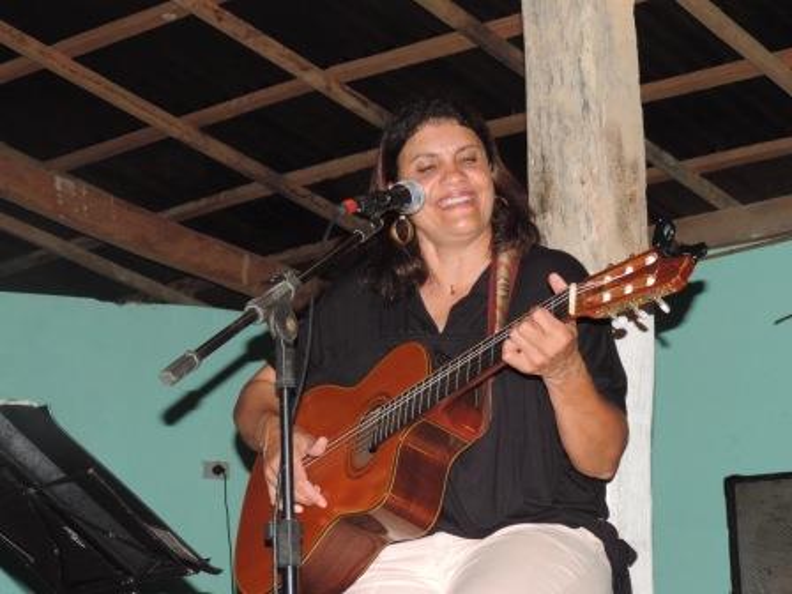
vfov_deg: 17.4
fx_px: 1945
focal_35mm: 85
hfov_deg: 23.0
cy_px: 297
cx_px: 396
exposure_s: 1/200
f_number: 4
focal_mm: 15.1
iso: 800
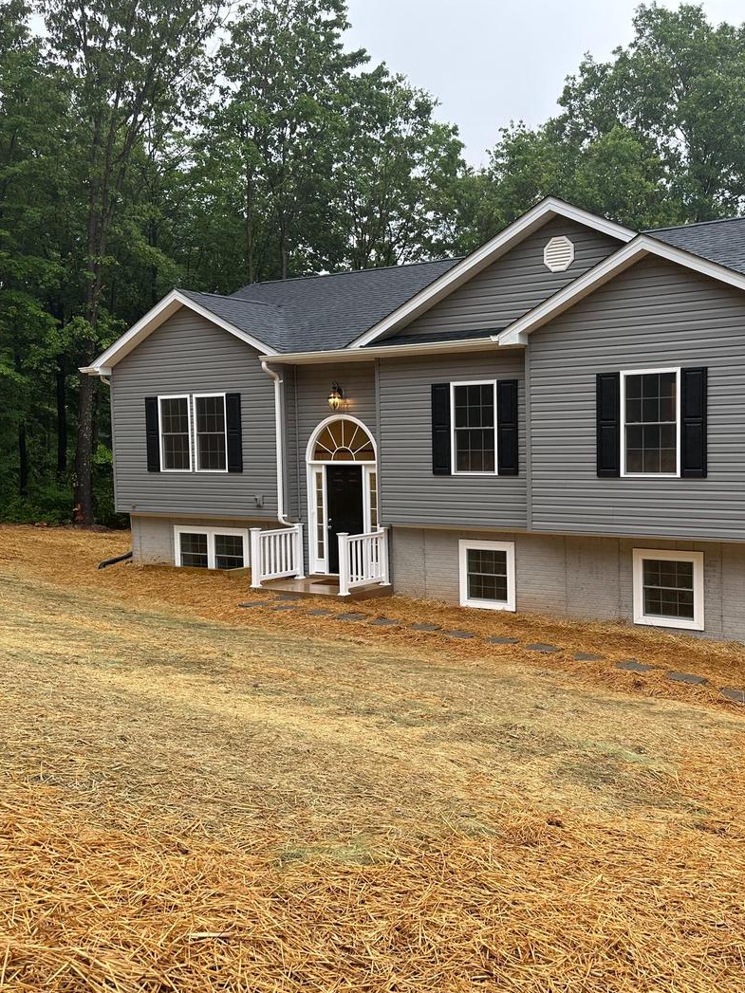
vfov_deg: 55.4
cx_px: 495
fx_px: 947
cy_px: 490
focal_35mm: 33
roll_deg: +1.1
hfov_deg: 42.4
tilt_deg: -2.2
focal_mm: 6.86
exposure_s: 1/211
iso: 64
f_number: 1.78
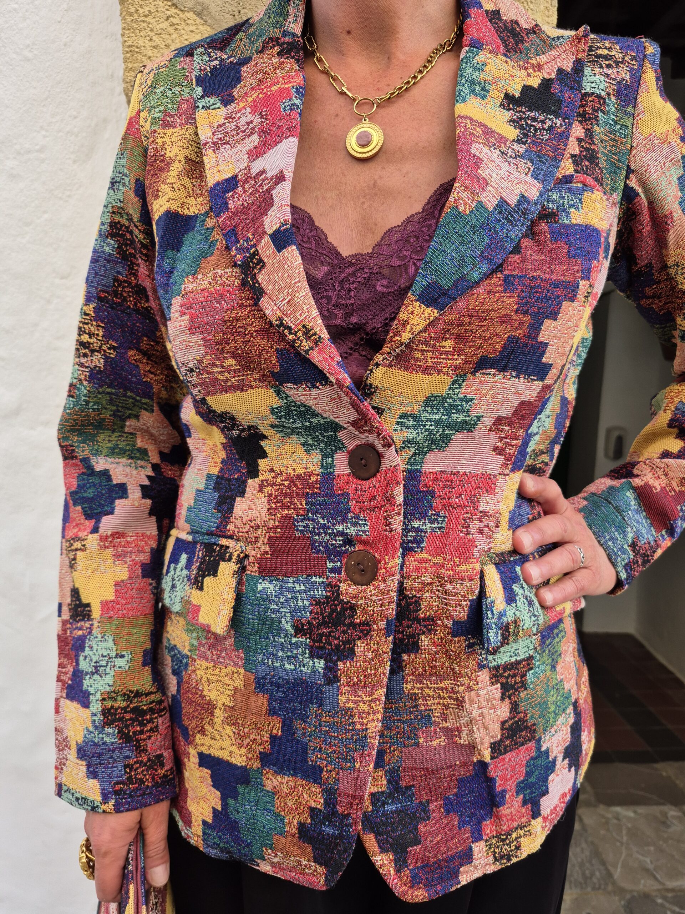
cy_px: 457
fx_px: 607
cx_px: 342
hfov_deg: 58.9
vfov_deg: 73.9
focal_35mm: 23
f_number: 1.8
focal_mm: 5.4
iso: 100
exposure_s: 1/180
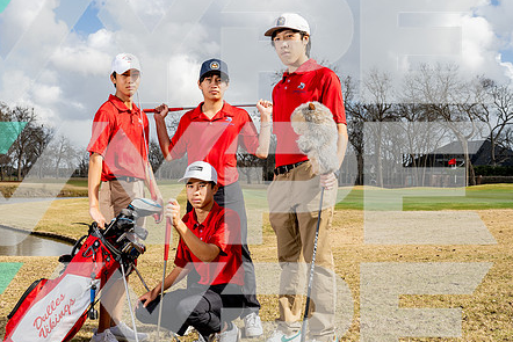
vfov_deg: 31.9
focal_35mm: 42
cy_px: 184
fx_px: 599
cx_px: 202
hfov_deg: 46.1
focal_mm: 32
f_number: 8
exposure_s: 1/250
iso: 100
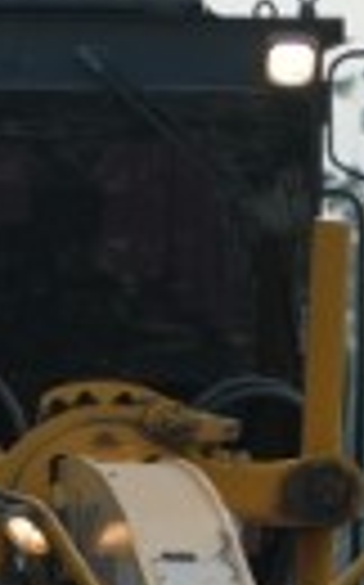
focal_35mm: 1170
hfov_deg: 1.1
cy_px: 601
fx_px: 18612
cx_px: 416
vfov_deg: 1.8
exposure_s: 1/200
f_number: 4.5
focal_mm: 105
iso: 100
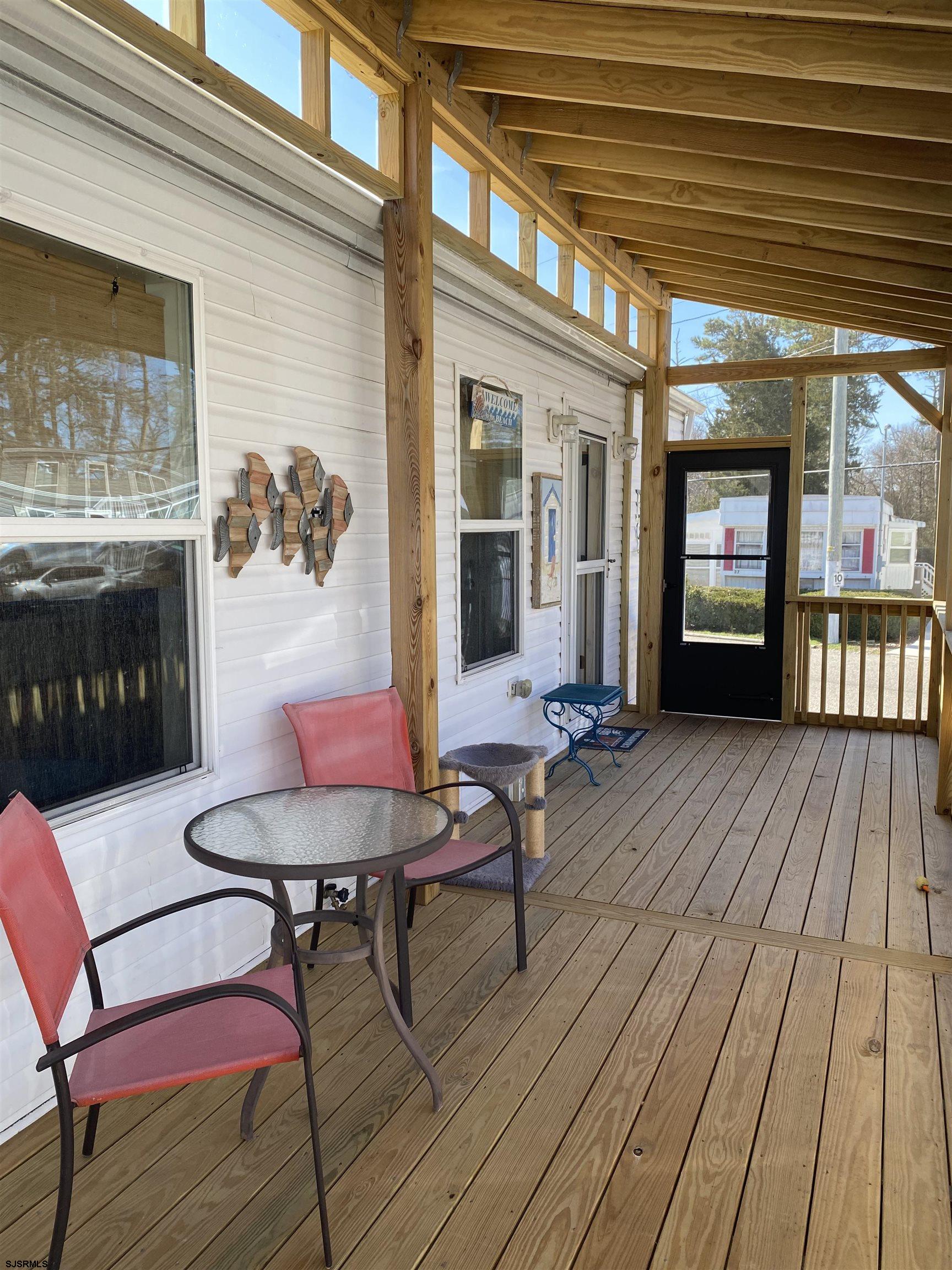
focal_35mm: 26
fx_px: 953
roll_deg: +0.1
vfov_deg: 67.3
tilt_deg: -4.5
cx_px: 476
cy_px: 635
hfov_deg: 53.1
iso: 32
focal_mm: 4.25
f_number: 1.8
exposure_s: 1/323
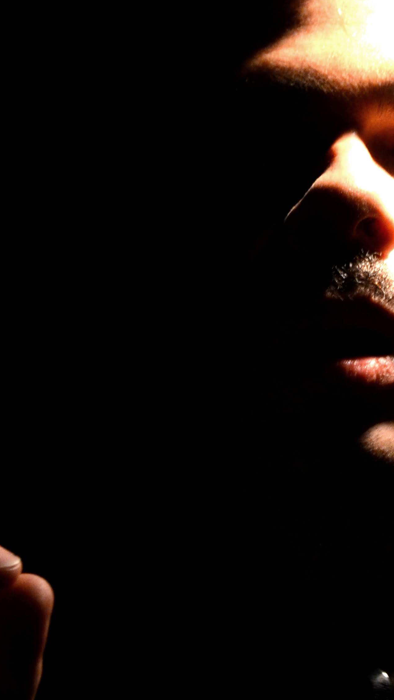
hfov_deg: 8.4
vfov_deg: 15.0
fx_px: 2656
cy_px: 210
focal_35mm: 143
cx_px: 441
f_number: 5.3
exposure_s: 1/30
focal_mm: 42
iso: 1800
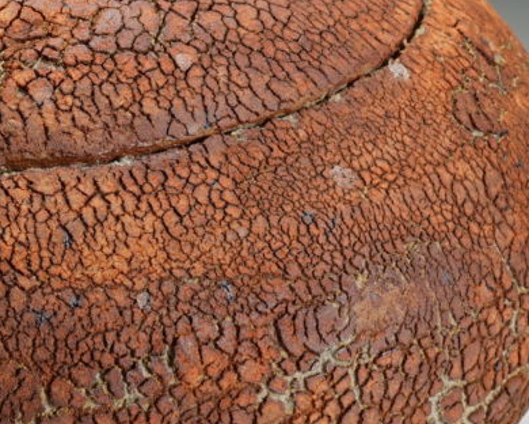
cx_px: -142
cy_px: 133
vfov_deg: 8.4
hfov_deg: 10.2
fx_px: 2896
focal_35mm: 185
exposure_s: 1/4
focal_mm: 50
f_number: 16
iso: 50
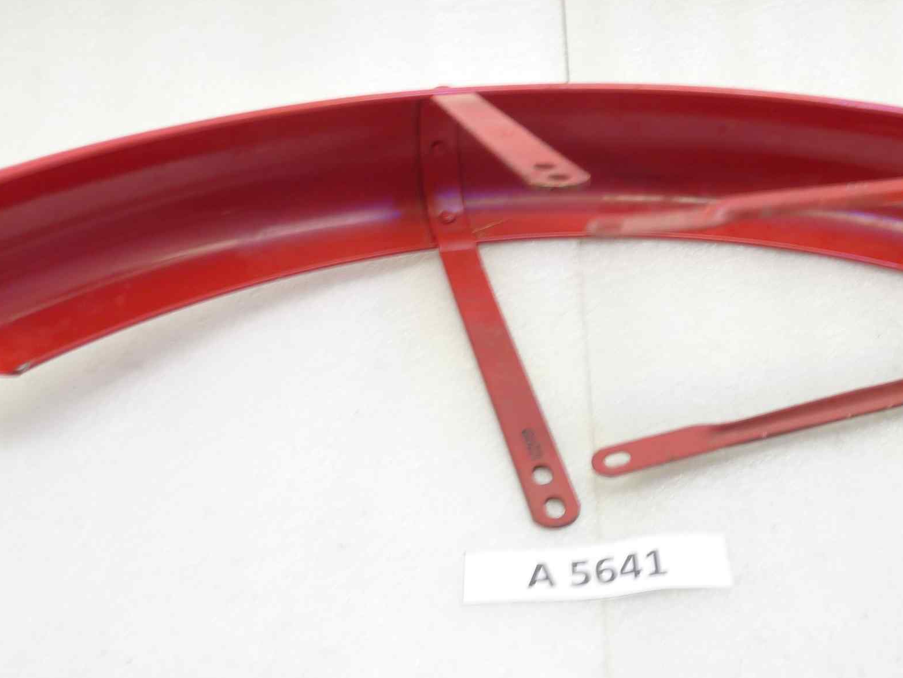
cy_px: 256
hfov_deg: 44.9
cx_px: 624
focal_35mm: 41
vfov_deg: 35.0
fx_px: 1070
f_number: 3.3
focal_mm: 4.1
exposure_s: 1/10
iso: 80
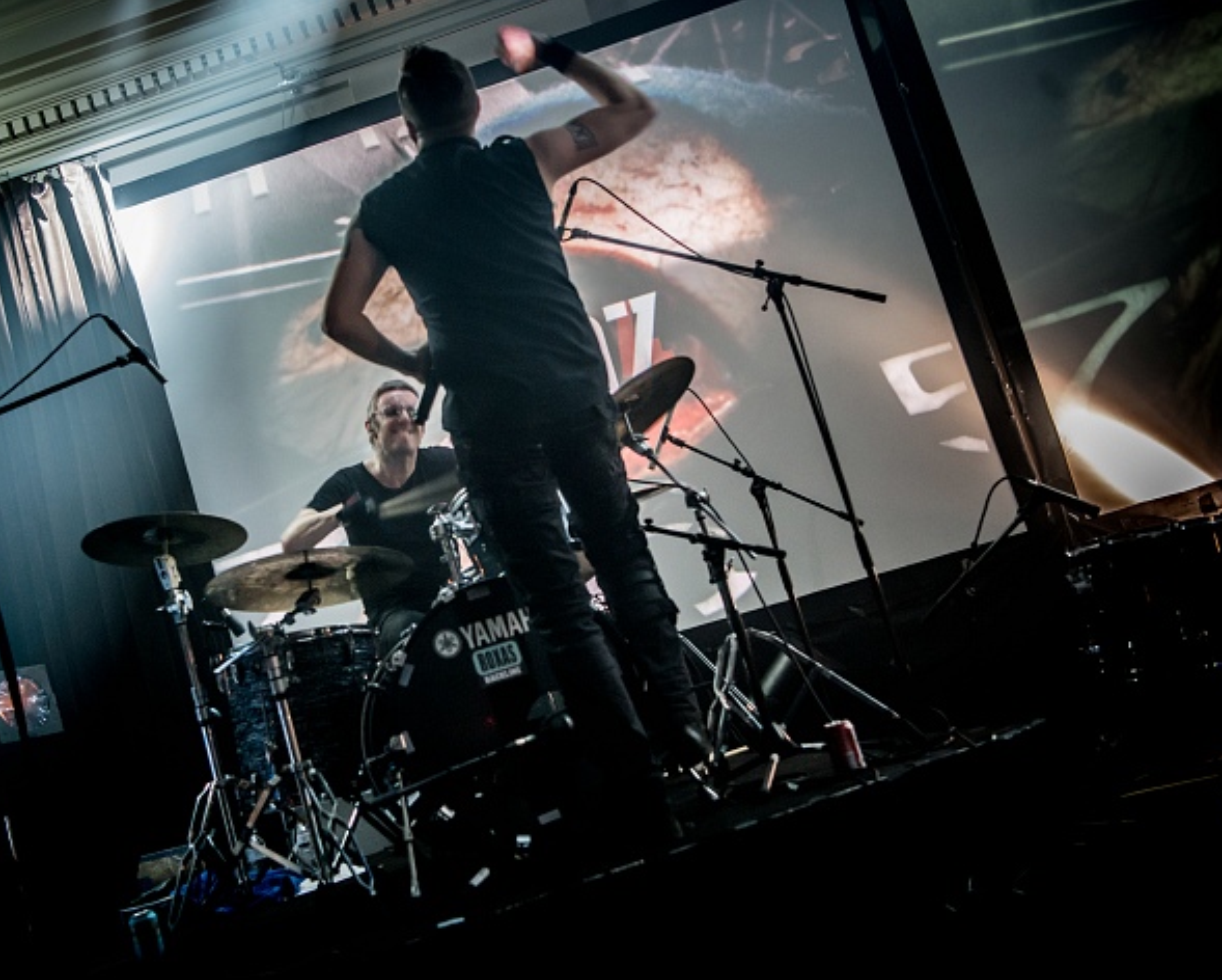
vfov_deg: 38.3
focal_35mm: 39
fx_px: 1411
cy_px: 497
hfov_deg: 46.6
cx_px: 498
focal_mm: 34
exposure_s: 1/50
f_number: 2.8
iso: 4000
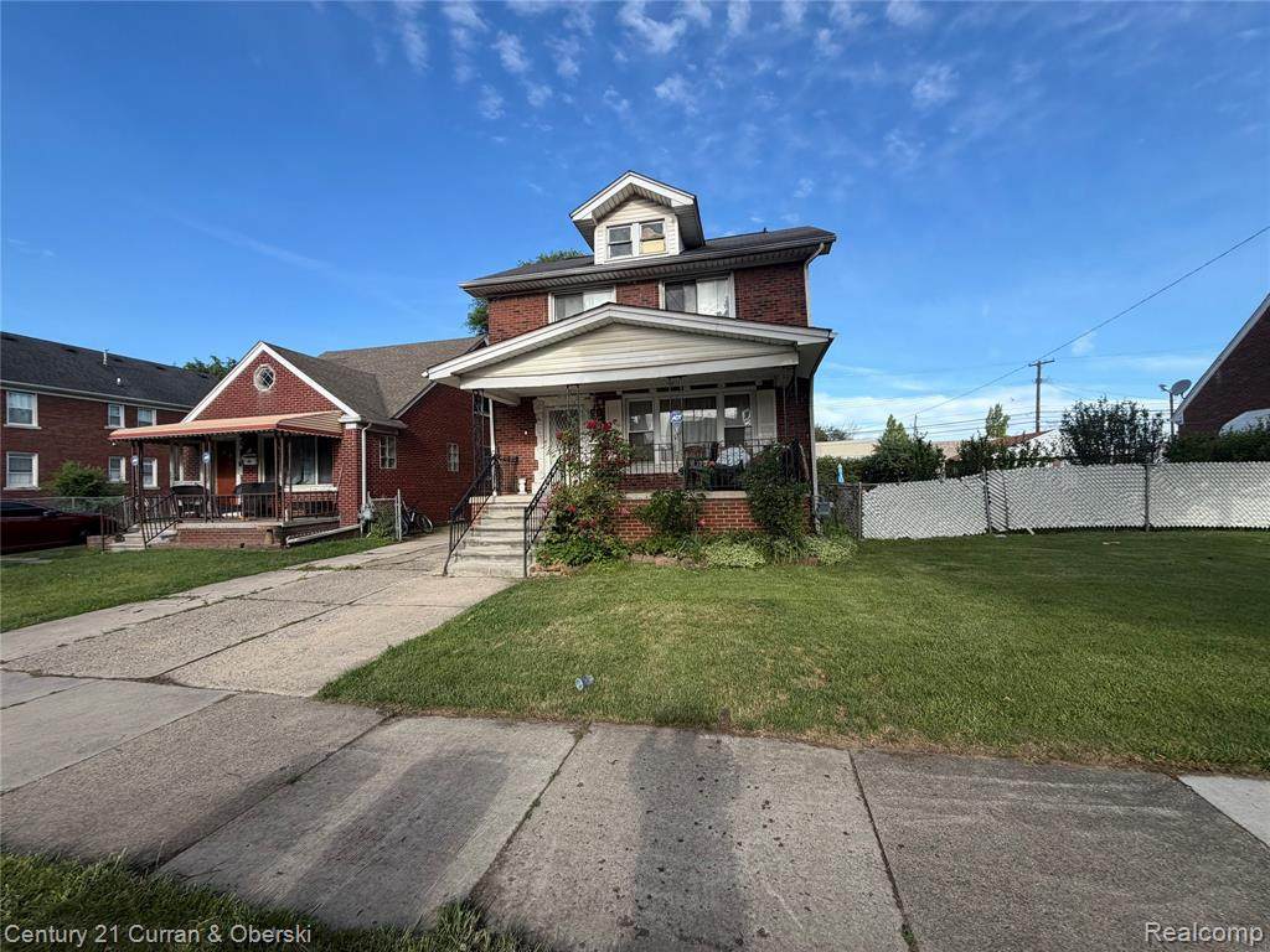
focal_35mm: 14
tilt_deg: -0.6
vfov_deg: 85.7
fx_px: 514
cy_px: 476
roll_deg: +1.3
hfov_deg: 102.1
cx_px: 635
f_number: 2.2
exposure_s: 1/638
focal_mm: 2.22
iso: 40
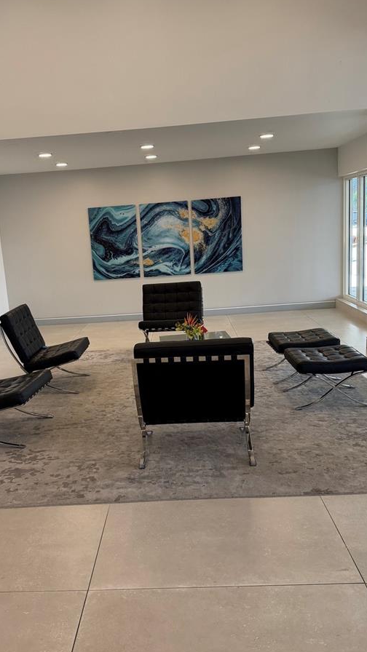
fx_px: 606
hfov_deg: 33.6
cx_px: 139
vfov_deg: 56.6
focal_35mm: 35
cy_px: 347
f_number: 1.78
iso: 160
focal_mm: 6.76
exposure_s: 1/120
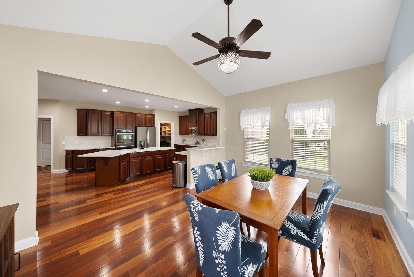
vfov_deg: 90.1
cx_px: 207
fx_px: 138
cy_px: 138
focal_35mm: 12
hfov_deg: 112.6
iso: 160
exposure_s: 1/8
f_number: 7.1
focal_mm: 12
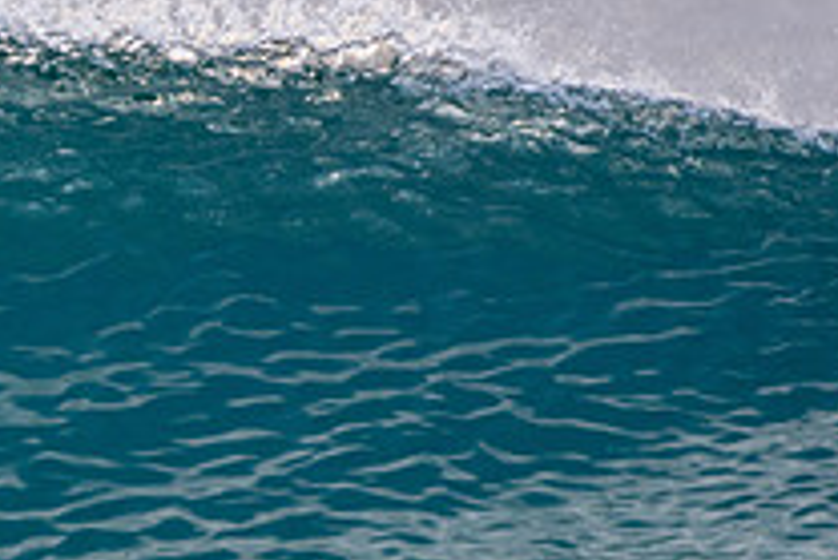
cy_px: 643
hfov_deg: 1.0
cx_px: -60
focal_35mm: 2089
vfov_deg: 0.7
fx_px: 48659
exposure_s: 1/400
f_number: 5.6
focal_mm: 500
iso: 640
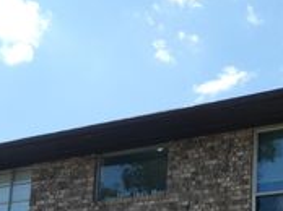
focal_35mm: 69
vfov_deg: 19.6
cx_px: 224
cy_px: 272
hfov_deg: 27.7
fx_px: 563
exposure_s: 1/640
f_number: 3.3
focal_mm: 4.3
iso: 80
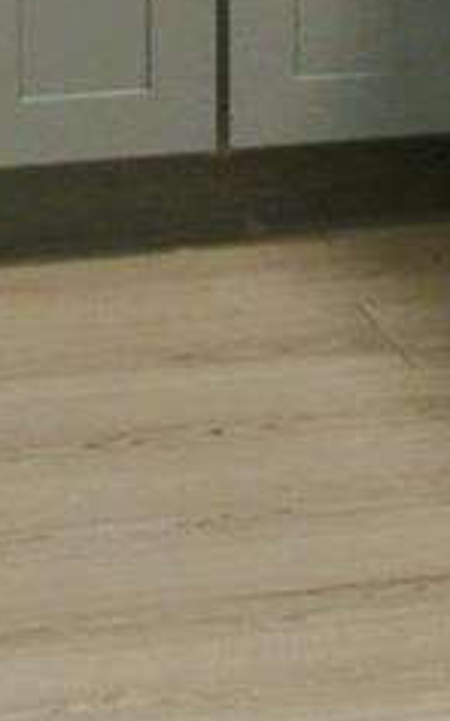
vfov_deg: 8.5
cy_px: -730
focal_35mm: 234
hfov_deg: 5.6
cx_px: 648
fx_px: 4594
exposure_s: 1/60
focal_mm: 12.7
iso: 640
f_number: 3.8
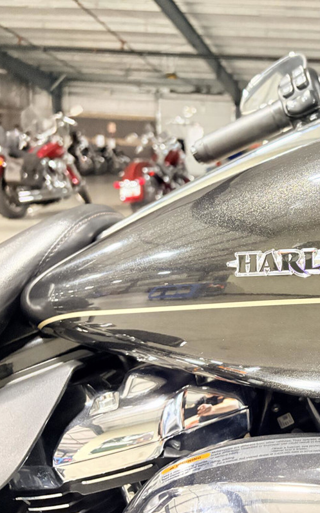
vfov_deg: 52.7
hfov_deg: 32.1
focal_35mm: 37
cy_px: 257
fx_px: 516
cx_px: 311
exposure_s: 1/37
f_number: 1.6
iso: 640
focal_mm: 5.96
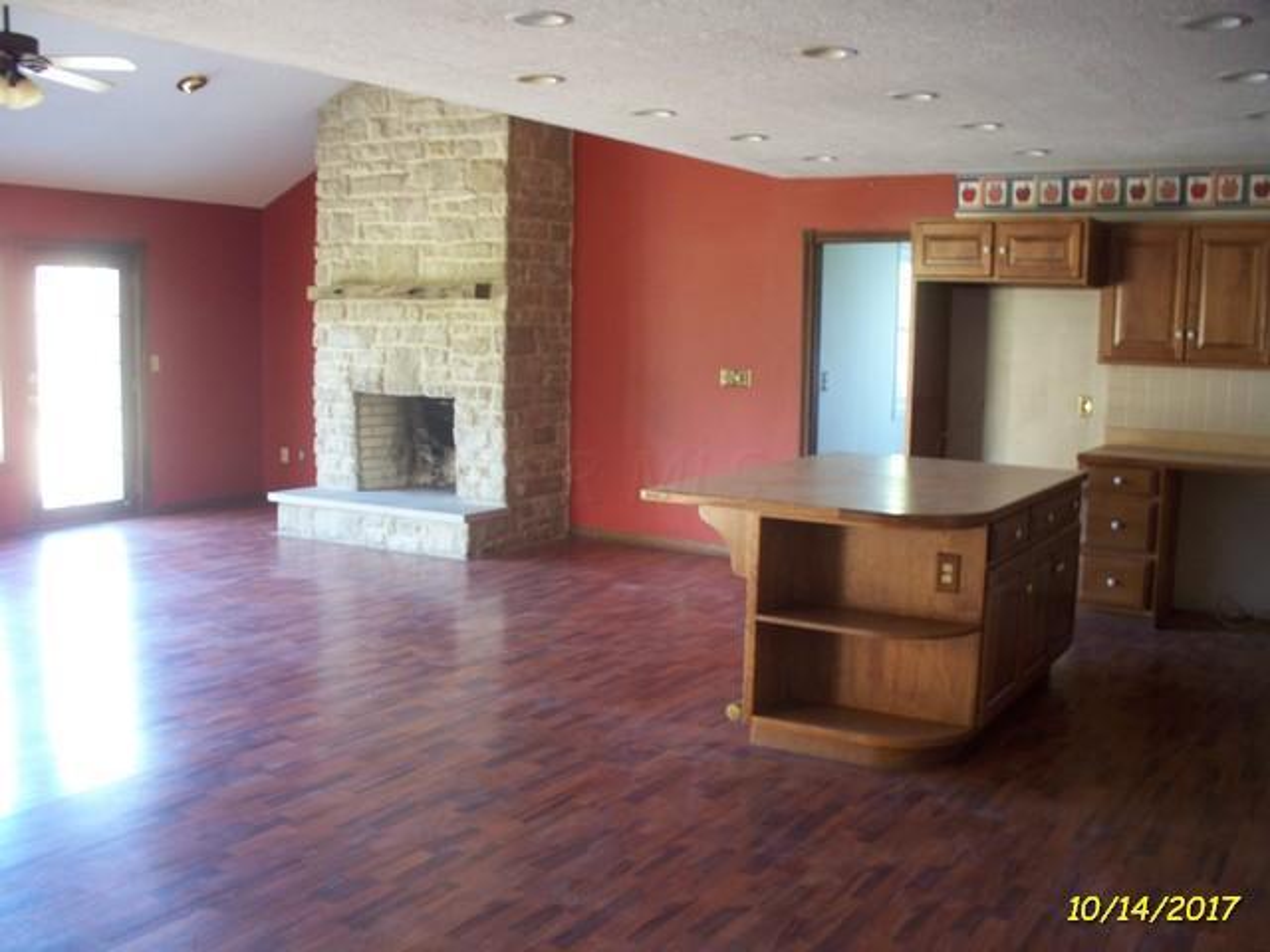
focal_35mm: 35
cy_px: 476
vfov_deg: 40.7
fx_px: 1284
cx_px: 635
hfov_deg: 52.6
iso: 80
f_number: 2.8
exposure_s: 1/5
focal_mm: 7.54
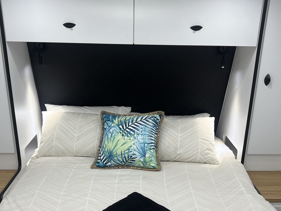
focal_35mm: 42
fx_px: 341
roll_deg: -0.7
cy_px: 153
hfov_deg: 44.8
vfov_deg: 33.8
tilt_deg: -21.4
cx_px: 140
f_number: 1.5
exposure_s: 1/121
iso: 100
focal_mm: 5.7
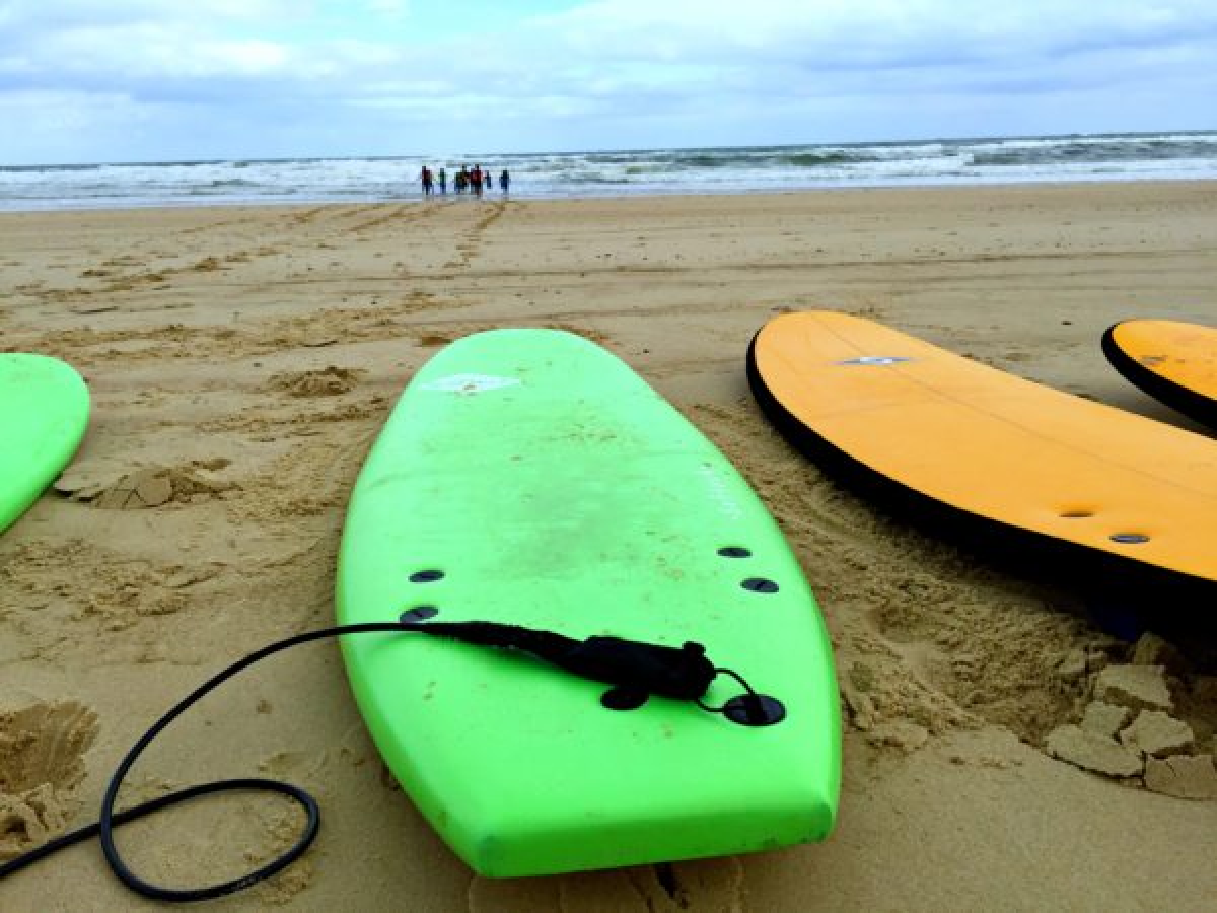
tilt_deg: -15.8
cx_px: 608
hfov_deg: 61.7
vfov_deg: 48.2
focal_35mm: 29
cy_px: 456
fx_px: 1020
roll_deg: +1.9
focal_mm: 4.15
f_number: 2.2
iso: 32
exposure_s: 1/1582
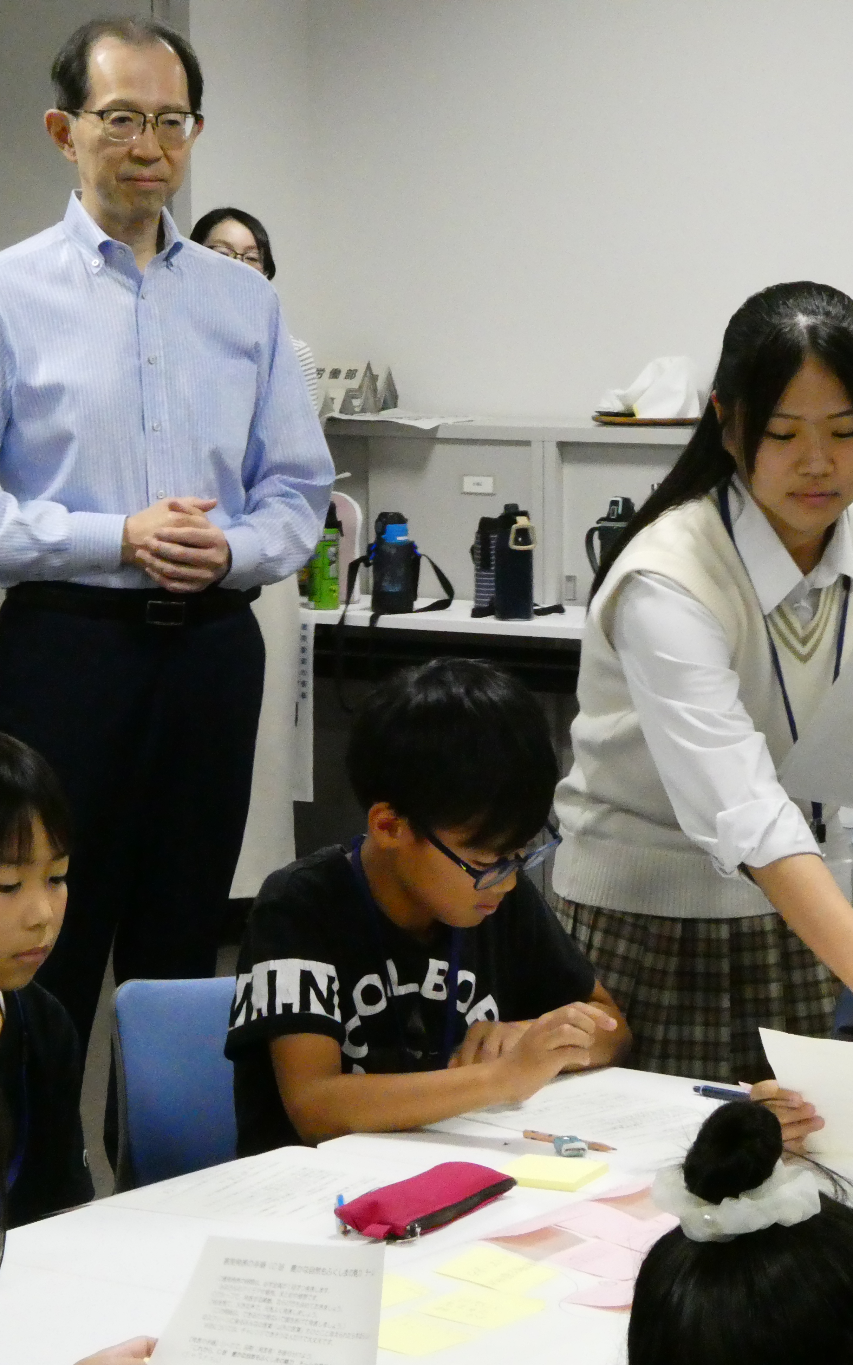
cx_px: 450
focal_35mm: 99
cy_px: 682
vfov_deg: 21.0
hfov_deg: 13.2
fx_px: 3682
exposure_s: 1/80
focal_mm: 12.5
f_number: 6.3
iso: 1250
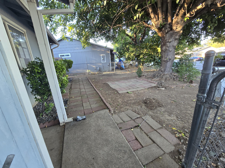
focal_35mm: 13
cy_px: 84
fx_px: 84
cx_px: 112
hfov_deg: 106.2
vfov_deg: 89.9
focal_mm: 2.2
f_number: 2.2
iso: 100
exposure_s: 1/60
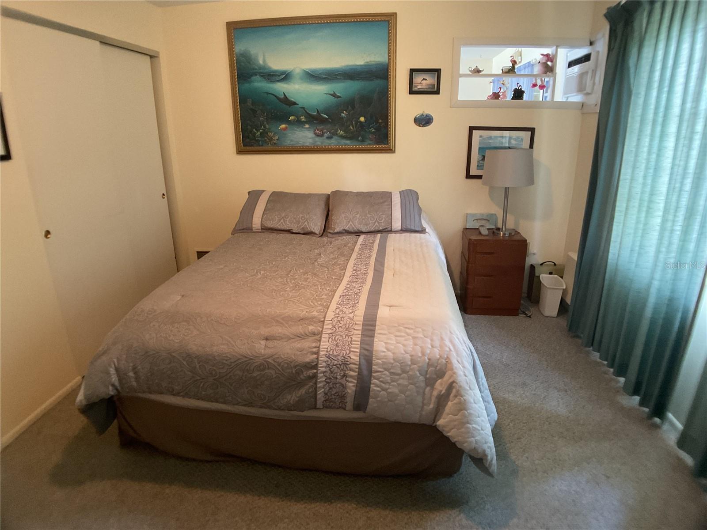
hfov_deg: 61.7
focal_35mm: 29
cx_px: 354
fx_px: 592
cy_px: 265
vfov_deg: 48.2
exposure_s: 1/30
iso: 320
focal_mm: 3
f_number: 1.8
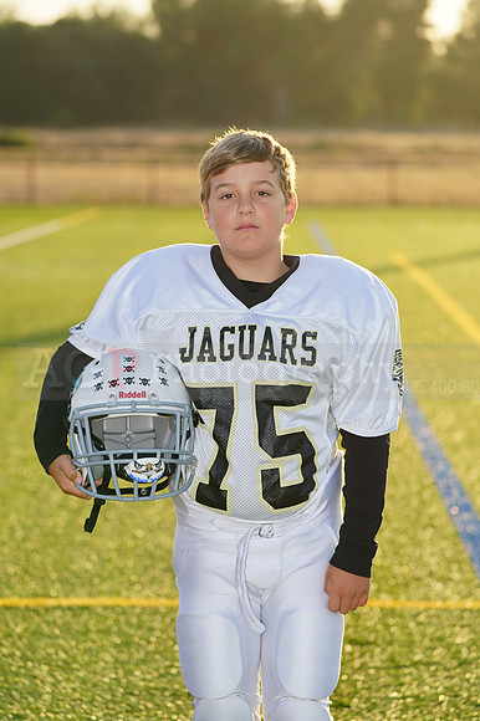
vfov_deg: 13.7
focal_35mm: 150
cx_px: 240
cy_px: 360
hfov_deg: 9.1
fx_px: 3003
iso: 100
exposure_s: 1/250
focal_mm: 150
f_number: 5
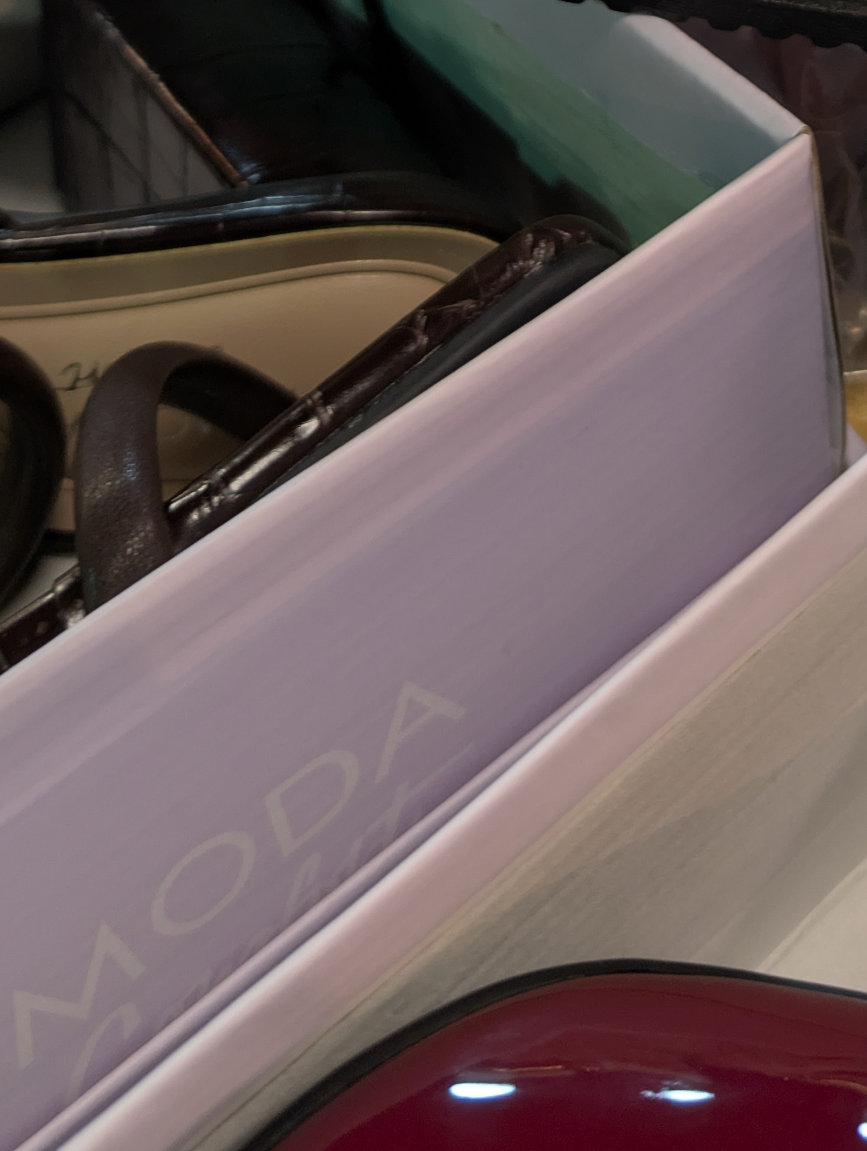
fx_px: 2464
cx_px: 752
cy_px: -409
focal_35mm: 74
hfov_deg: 19.6
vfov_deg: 22.9
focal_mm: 6.9
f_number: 1.68
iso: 99
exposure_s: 1/40
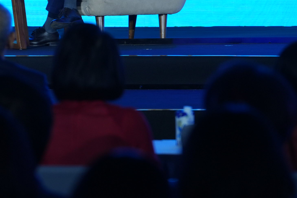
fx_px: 2960
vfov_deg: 3.8
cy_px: -49
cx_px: -140
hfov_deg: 5.7
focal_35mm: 359
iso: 400
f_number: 4
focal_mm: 113.6
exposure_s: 1/125
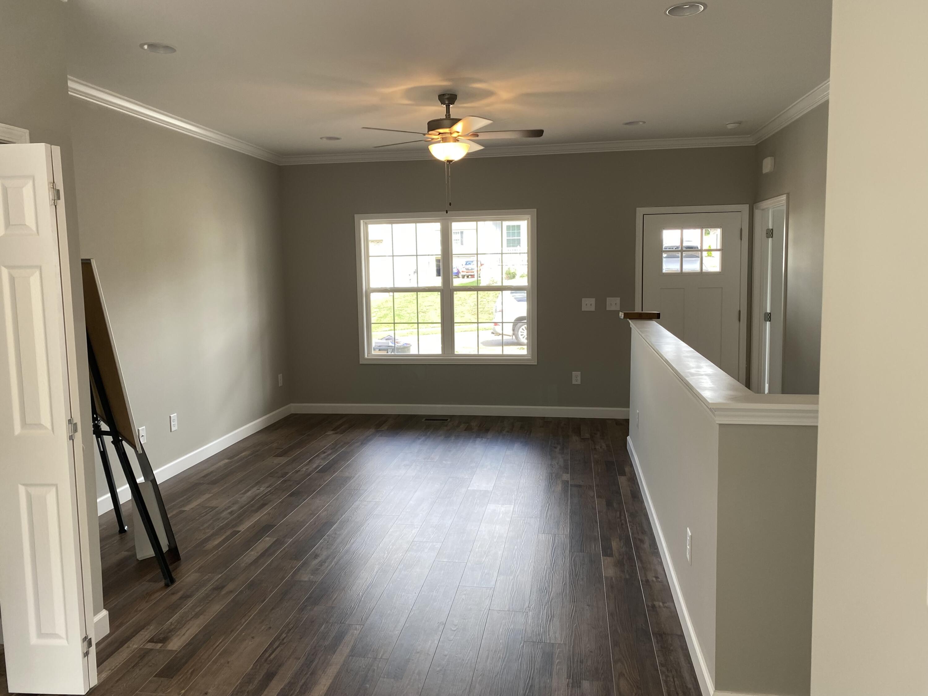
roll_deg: +1.4
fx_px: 697
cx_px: 464
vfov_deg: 53.1
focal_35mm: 26
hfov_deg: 67.3
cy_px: 348
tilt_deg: -3.4
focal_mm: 4.25
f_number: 1.8
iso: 80
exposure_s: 1/120
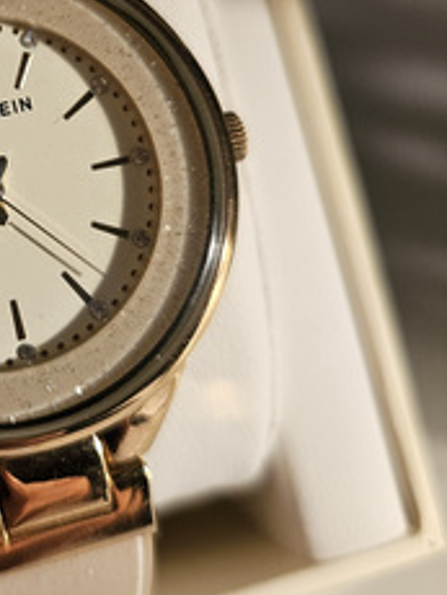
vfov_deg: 37.5
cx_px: -17
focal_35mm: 50
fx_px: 859
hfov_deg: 27.2
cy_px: 171
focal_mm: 5.4
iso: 250
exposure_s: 1/100
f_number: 1.8
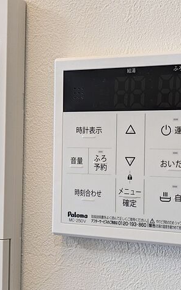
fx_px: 577
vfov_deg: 28.2
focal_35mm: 73
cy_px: 146
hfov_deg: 17.7
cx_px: 134
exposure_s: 1/100
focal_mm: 5.43
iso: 185
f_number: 1.89
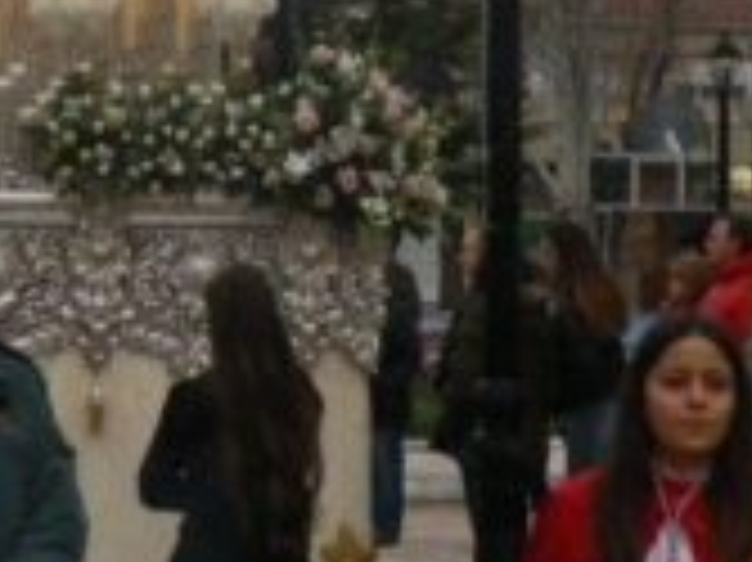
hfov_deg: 11.5
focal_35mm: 172
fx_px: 3734
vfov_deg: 8.5
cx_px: 284
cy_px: -121
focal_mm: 8.2
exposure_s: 1/60
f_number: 4.2
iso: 250
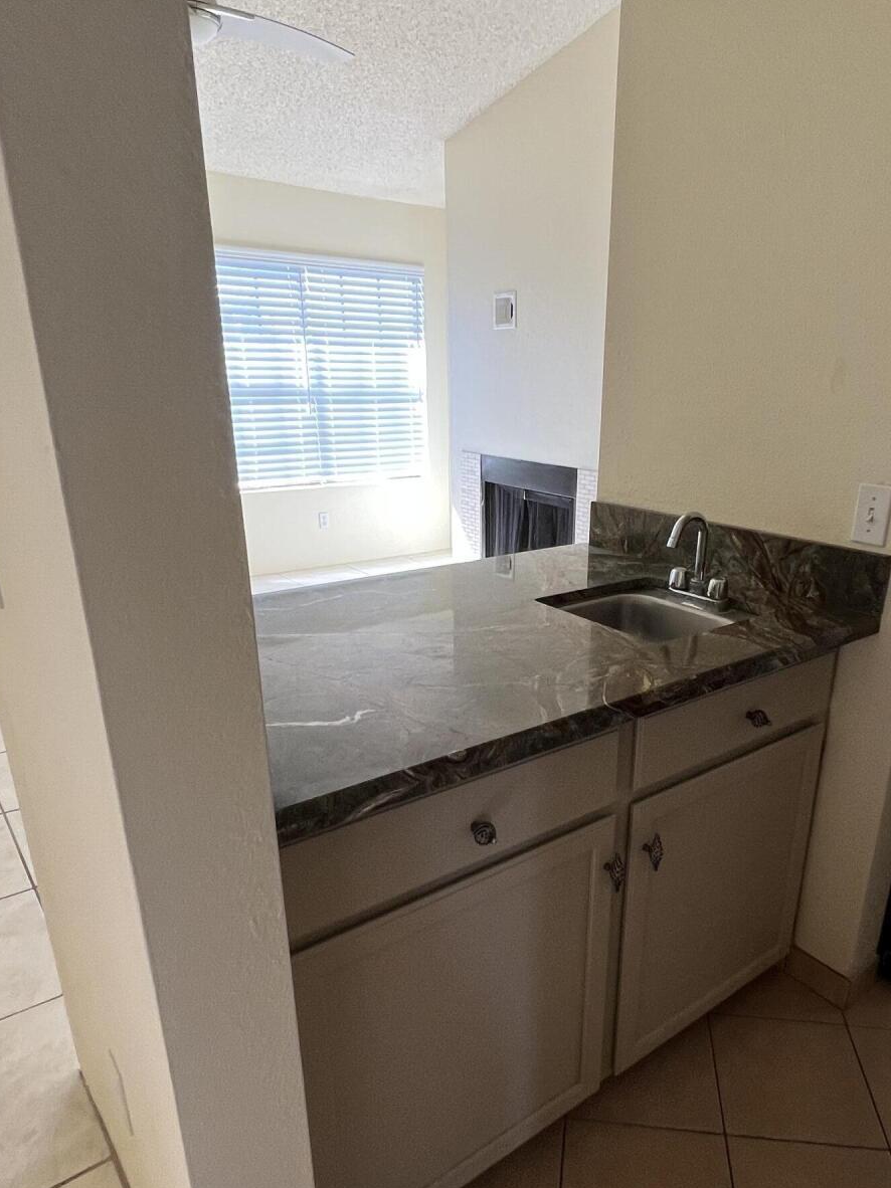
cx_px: 535
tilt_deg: -25.3
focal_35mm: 22
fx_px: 755
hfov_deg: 60.5
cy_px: 676
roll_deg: -2.0
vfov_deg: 76.0
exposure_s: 1/99
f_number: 1.8
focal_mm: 1.57
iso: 80
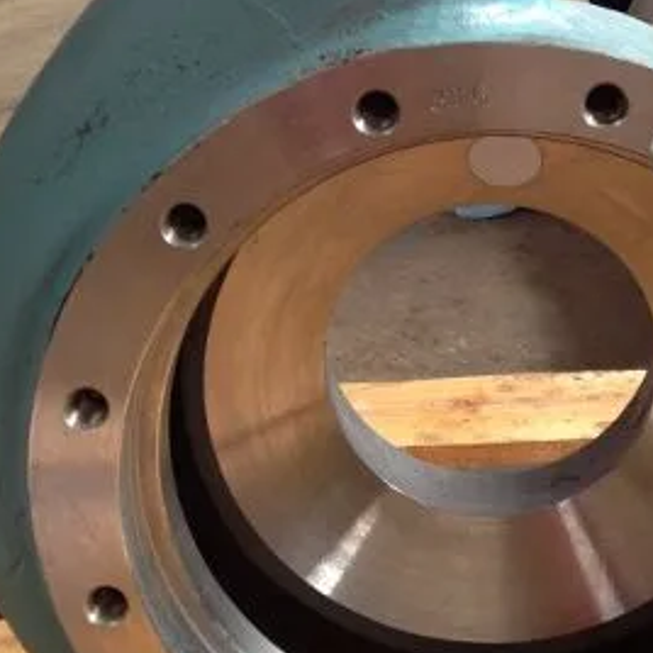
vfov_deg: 23.1
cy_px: 146
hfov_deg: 23.2
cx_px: 473
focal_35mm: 74
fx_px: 1579
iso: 80
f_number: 2.4
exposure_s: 1/20
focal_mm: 4.28
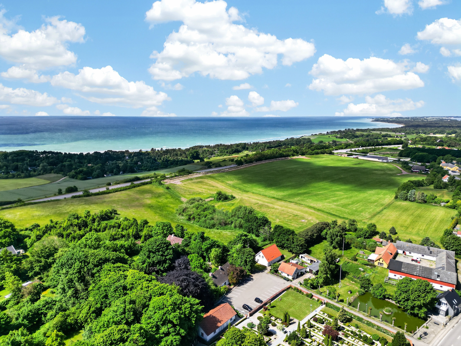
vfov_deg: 56.8
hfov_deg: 71.6
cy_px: 173
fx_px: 320
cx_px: 230
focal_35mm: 24
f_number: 1.7
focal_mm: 6.7
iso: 120
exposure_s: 1/3200
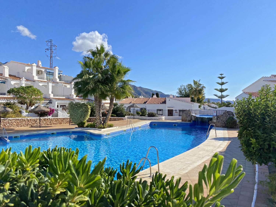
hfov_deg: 67.3
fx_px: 207
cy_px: 104
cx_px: 138
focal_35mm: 26
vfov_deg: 53.1
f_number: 1.8
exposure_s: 1/3984
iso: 32
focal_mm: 4.25
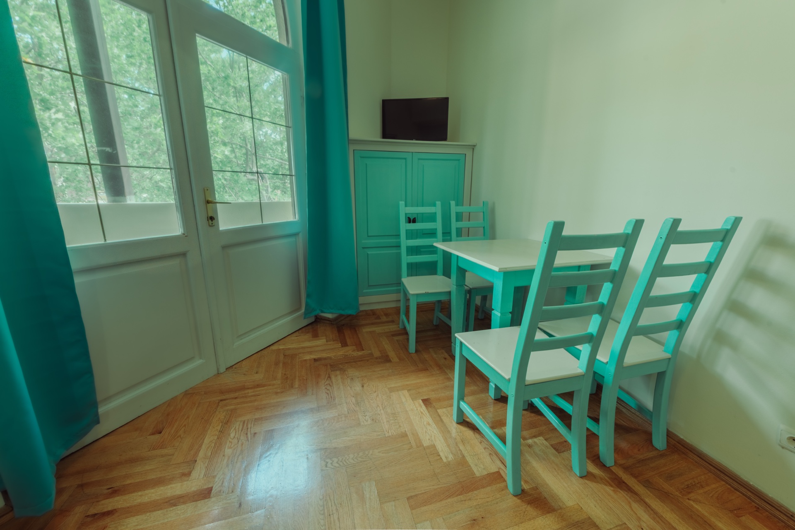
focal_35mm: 14
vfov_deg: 81.2
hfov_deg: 104.3
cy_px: 265
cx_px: 398
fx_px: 309
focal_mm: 14
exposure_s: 1/50
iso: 100
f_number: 10
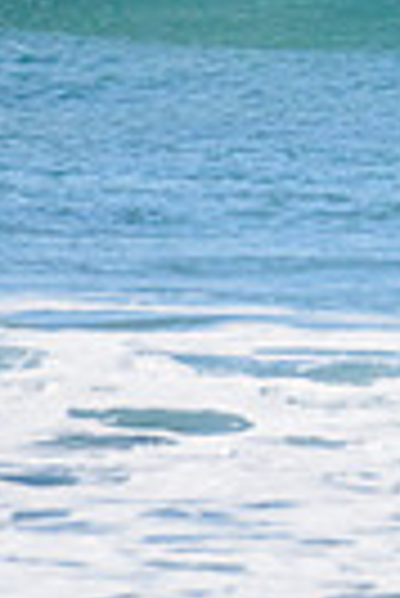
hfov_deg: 0.5
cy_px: -168
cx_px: 1050
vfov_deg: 0.8
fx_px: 44398
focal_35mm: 2671
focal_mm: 500
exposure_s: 1/8000
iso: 720
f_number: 5.6
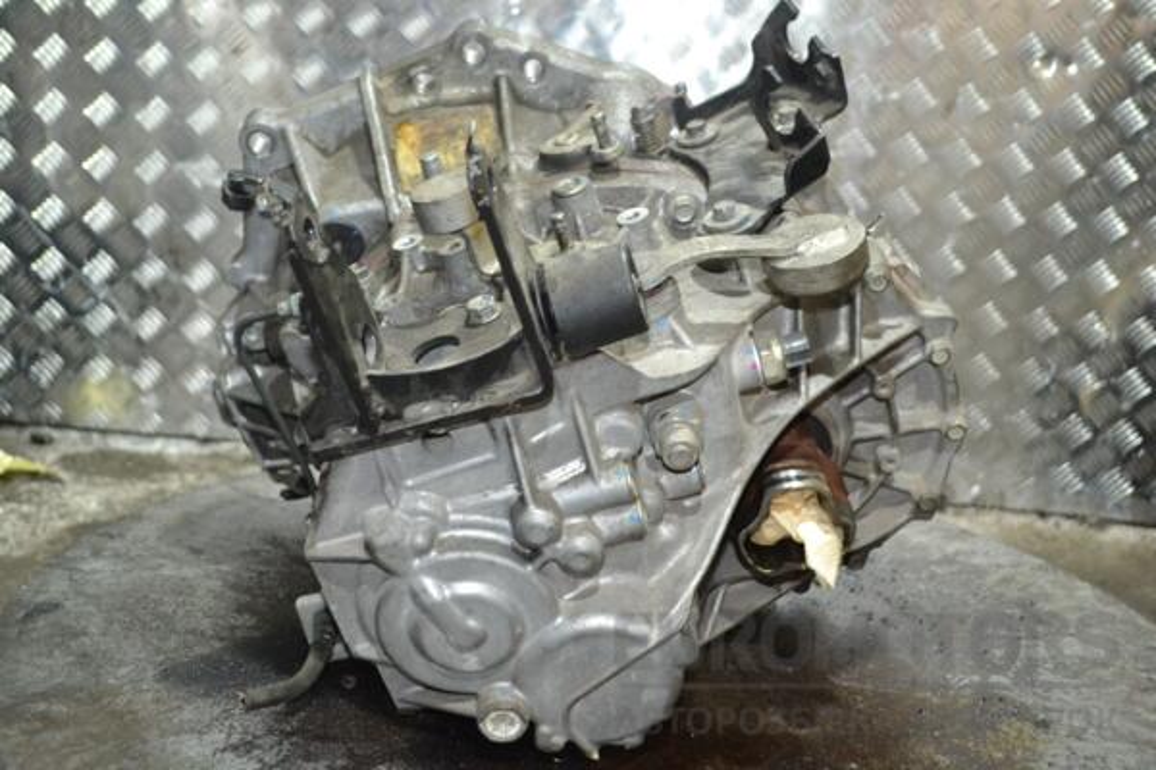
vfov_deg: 29.9
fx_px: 1445
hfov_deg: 43.6
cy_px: 385
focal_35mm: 45
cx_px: 578
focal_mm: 30
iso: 2000
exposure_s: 1/60
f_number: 4.5
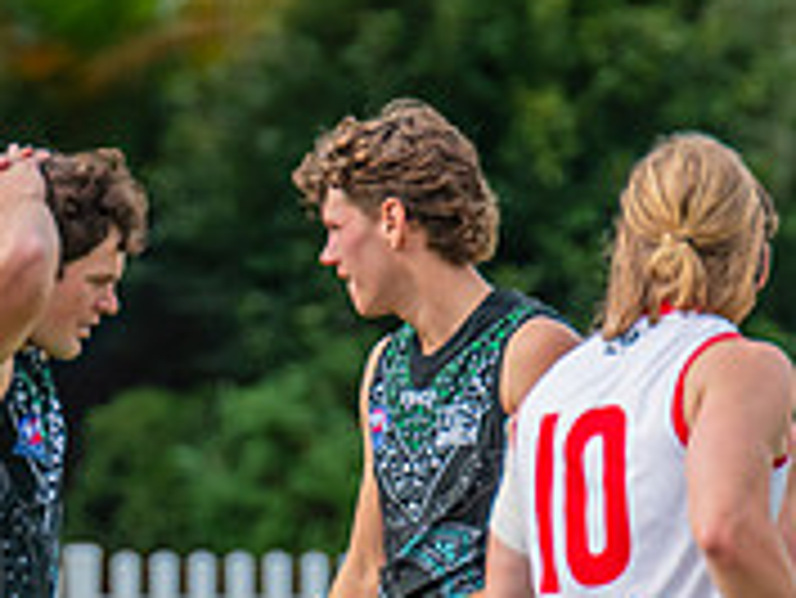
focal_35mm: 1674
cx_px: -403
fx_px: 38520
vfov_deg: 0.9
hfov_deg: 1.2
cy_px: 776
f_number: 6.3
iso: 800
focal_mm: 420
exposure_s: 1/1600
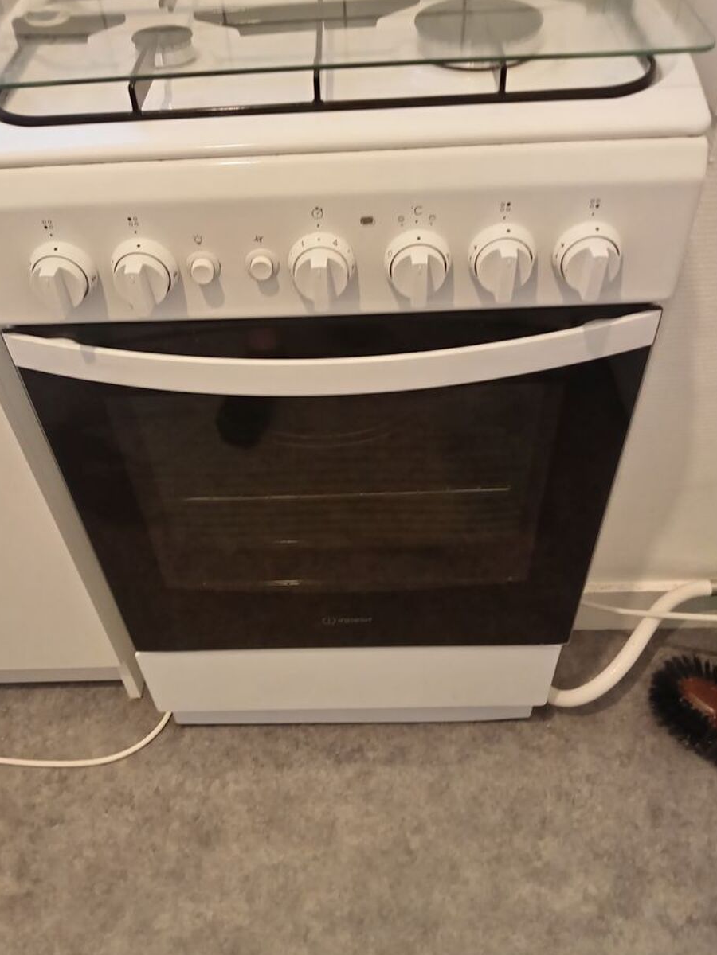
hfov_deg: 46.8
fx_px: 829
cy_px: 502
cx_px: 331
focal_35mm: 30
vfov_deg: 59.9
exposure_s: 1/20
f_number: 1.8
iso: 1606
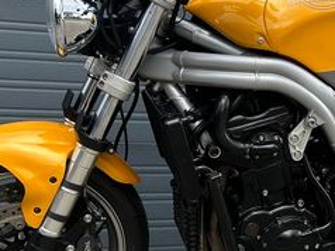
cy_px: 166
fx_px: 677
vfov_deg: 20.9
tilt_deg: -1.6
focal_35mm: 70
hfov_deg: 27.0
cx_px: 293
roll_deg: +0.3
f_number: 1.5
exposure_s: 1/408
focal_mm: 5.7
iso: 50
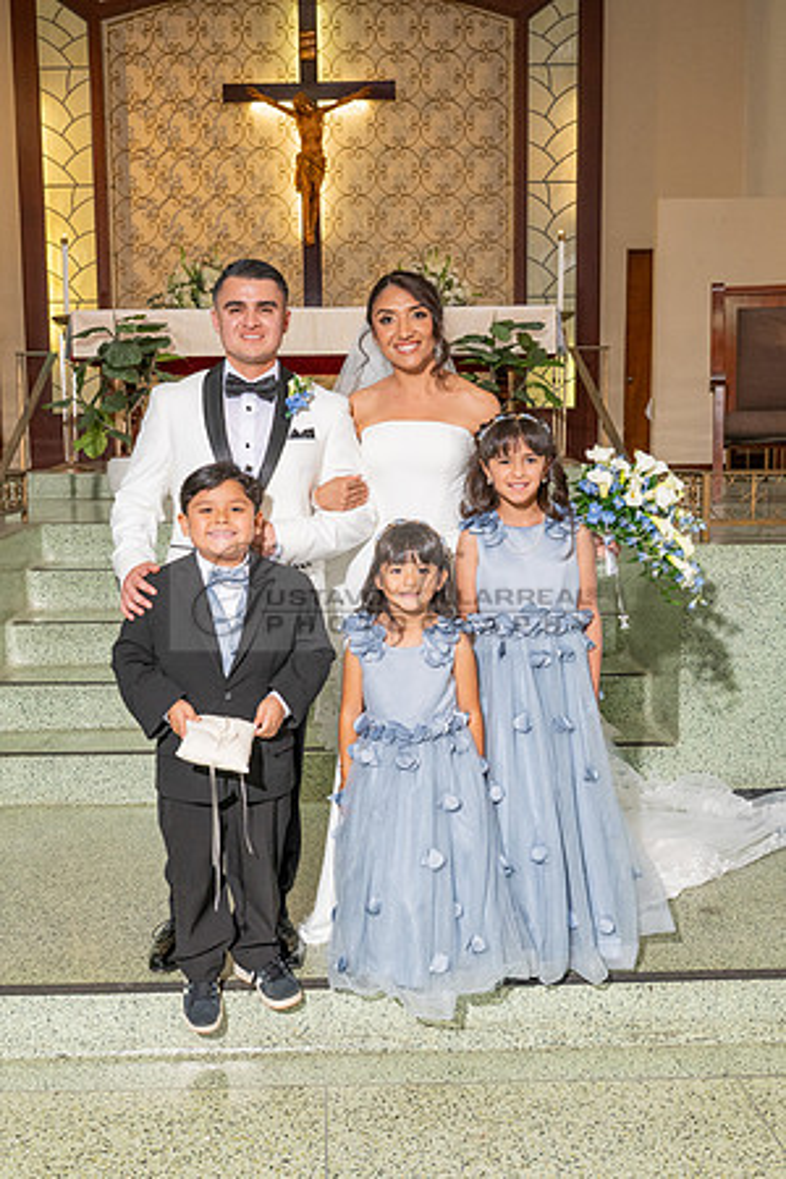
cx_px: 339
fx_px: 1302
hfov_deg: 33.5
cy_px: 590
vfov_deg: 48.7
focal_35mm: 40
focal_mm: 26.5
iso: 800
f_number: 5
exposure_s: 1/160
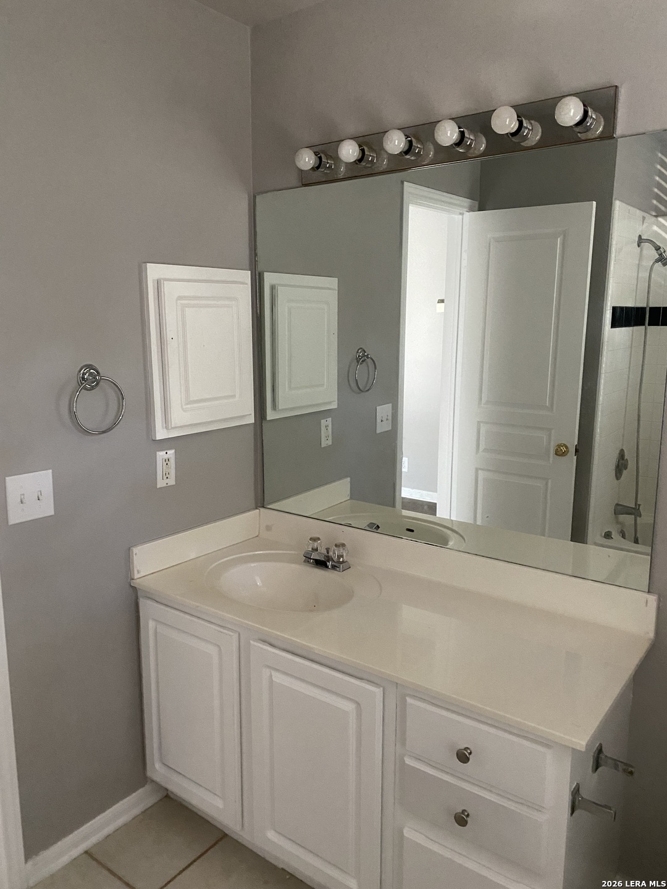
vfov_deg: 67.3
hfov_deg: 53.1
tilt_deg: -9.1
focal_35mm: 26
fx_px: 668
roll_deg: +0.9
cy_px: 444
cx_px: 334
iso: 500
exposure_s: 1/40
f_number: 1.8
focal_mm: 4.25
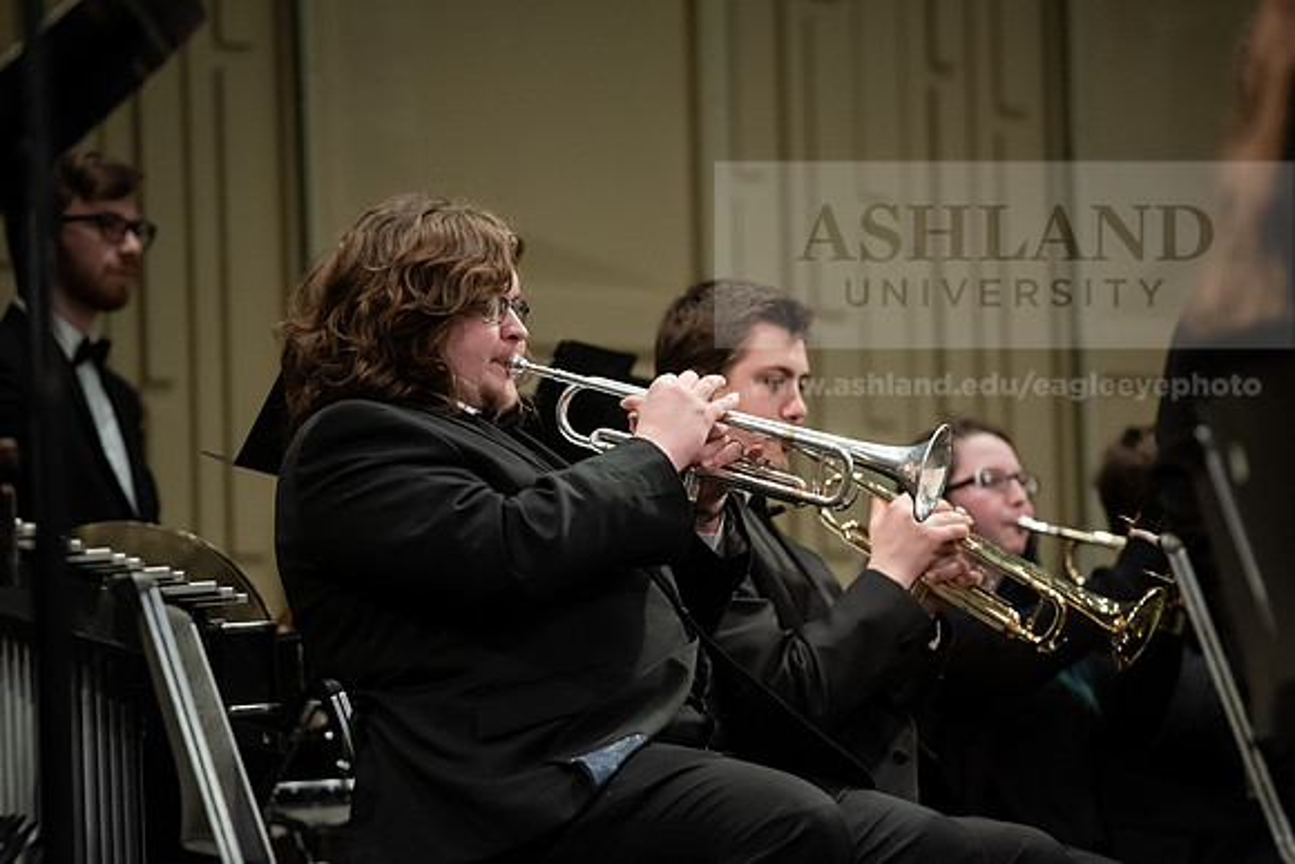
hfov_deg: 11.1
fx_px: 6656
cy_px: 432
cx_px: 648
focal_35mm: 185
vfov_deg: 7.4
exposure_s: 1/200
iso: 3200
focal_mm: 185
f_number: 3.5
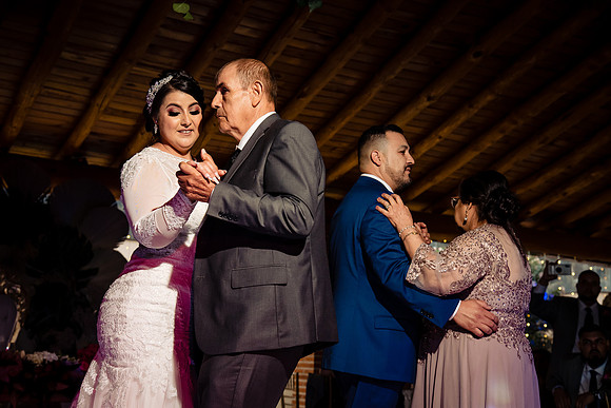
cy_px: 204
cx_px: 306
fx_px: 1103
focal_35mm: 65
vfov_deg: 20.9
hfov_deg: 31.0
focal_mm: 65
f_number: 6.3
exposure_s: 1/200
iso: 2000
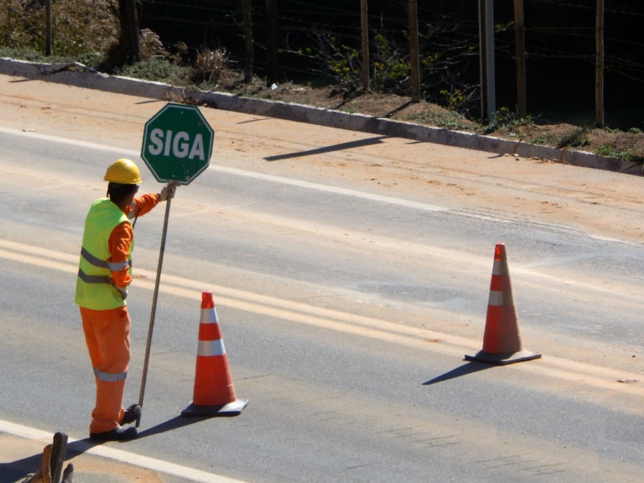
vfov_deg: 4.7
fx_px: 5860
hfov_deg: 6.3
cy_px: 242
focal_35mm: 315
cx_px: 322
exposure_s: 1/800
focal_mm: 56.5
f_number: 5.7
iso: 125
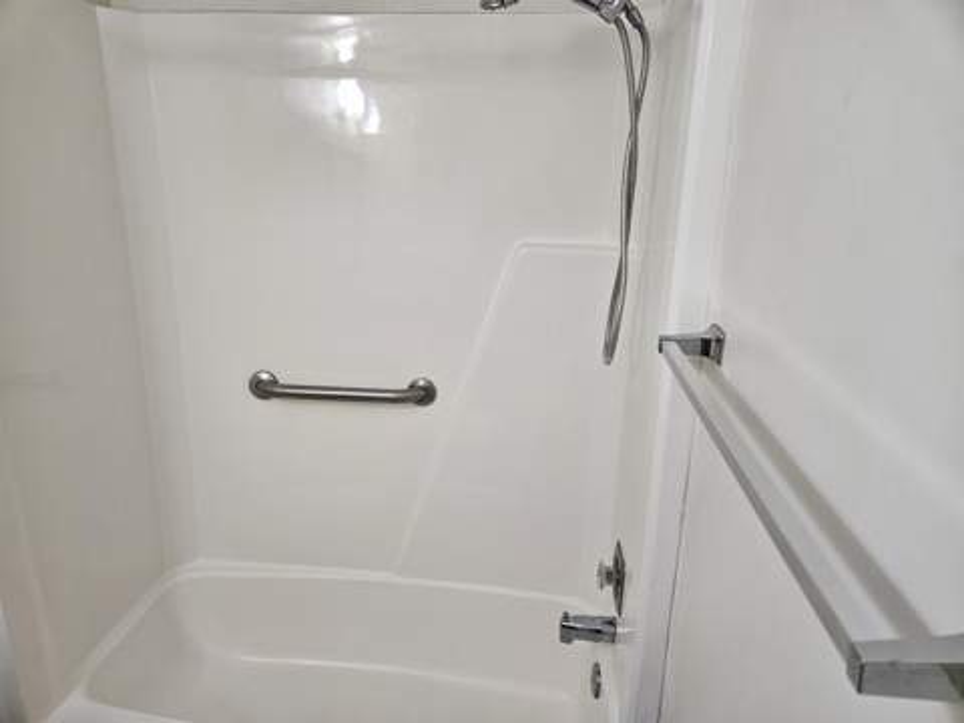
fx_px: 641
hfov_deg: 73.9
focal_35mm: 23
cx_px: 482
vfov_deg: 58.9
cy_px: 362
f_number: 1.8
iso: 320
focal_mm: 5.4
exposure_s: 1/120
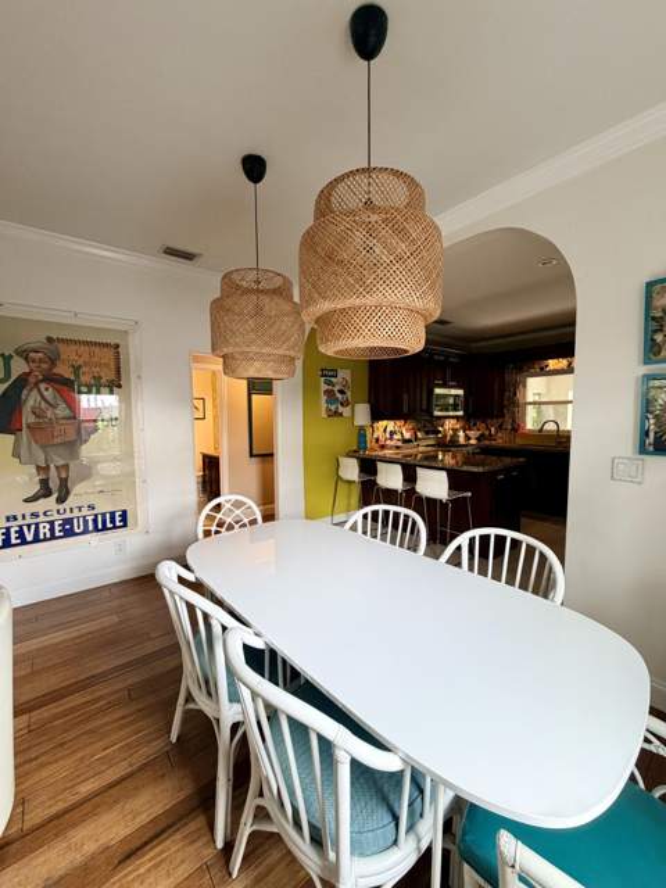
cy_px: 444
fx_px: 359
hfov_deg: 85.7
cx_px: 333
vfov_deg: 102.1
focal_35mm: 14
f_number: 2.2
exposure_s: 1/60
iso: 200
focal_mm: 2.22
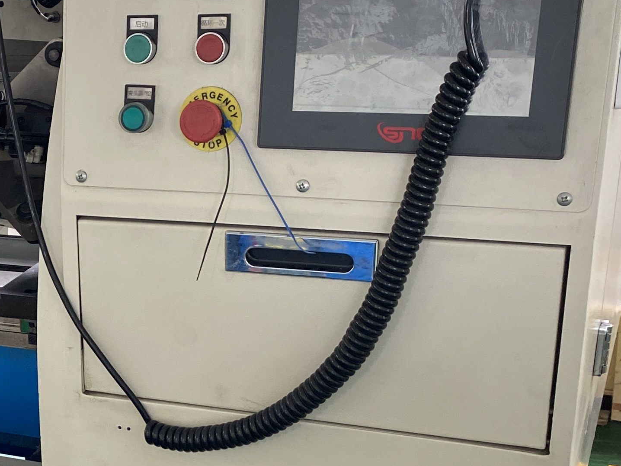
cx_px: -94
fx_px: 1310
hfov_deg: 24.5
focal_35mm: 73
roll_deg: +3.9
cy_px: 361
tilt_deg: -23.0
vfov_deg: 20.0
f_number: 1.8
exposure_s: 1/113
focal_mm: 4.25
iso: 125
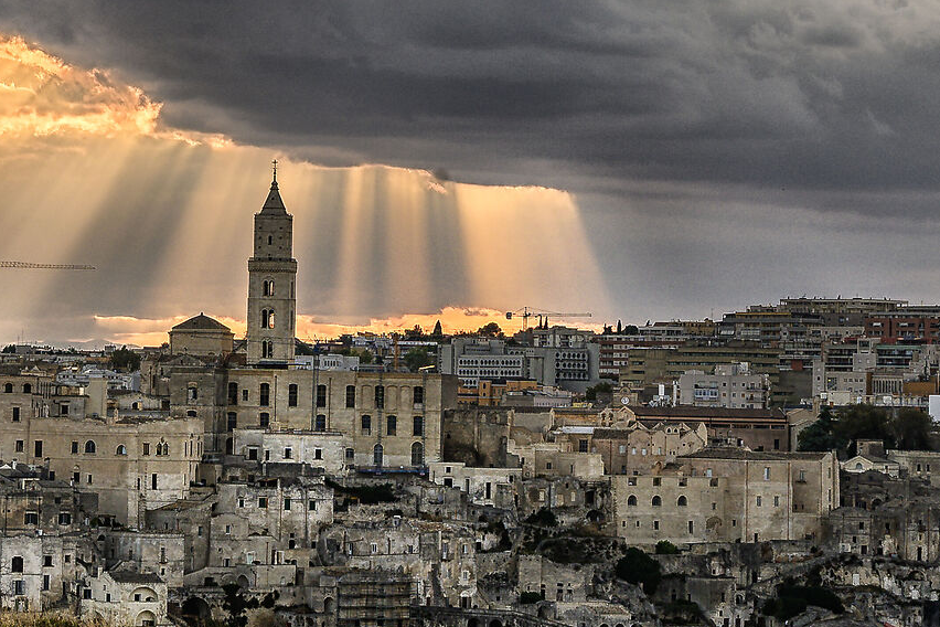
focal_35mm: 183
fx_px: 4778
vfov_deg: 7.5
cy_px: 51
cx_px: 303
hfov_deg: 11.2
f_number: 13
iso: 100
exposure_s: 1/80
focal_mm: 65
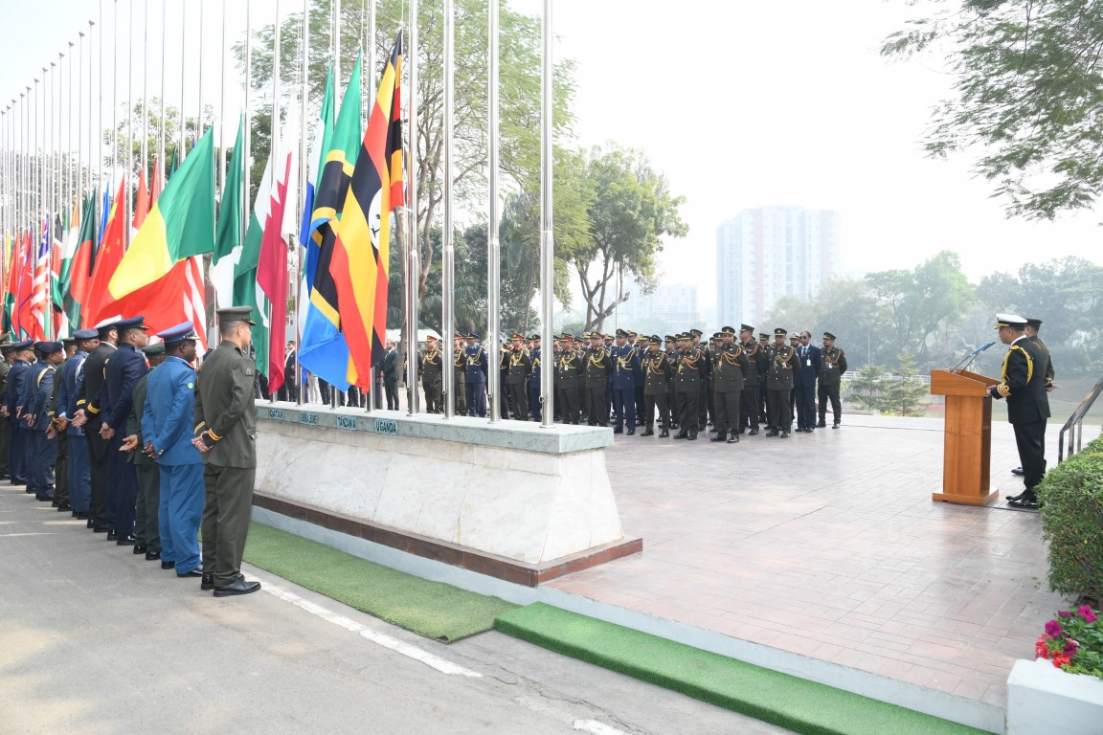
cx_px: 552
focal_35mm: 24
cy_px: 368
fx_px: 735
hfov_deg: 73.7
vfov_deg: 53.1
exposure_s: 1/160
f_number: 10
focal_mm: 24
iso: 320
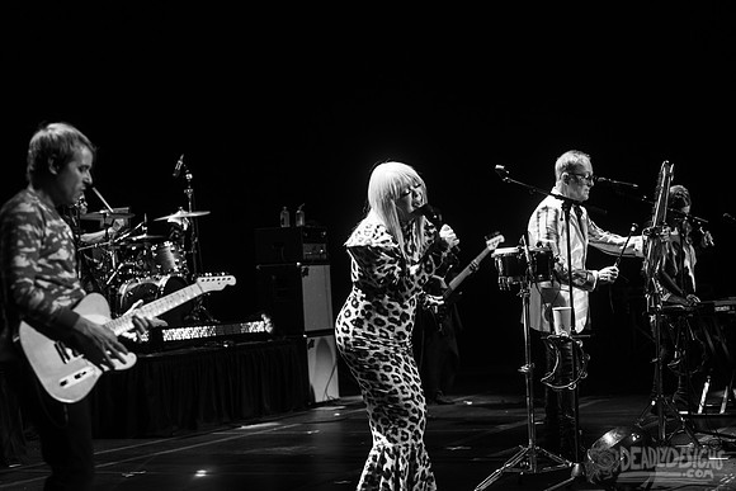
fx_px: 1636
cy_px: 246
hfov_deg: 25.4
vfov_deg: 17.1
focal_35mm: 80
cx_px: 368
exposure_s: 1/640
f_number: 3.2
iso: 1250
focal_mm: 80
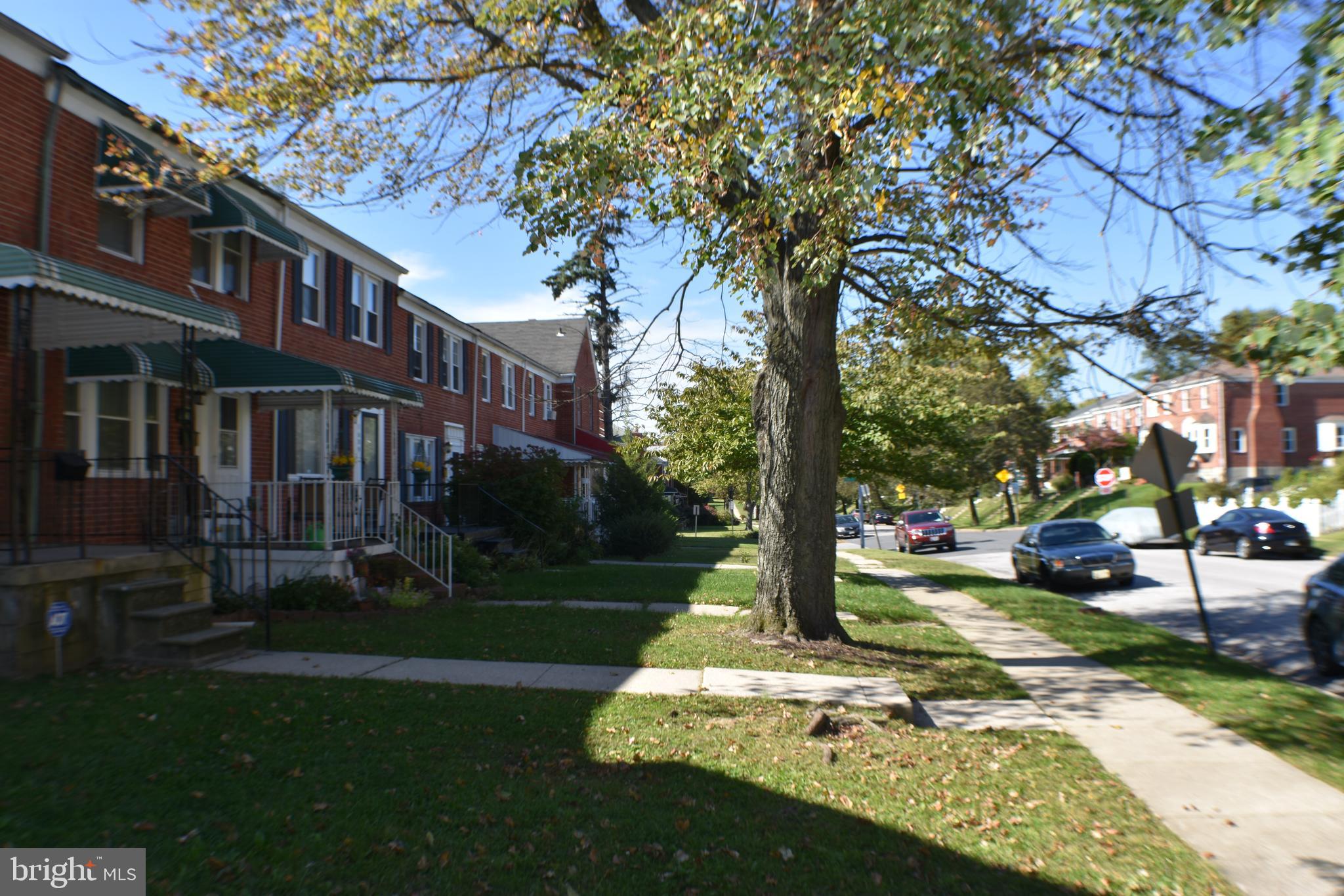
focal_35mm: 40
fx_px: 1512
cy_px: 448
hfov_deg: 47.9
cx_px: 672
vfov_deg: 33.0
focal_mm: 27
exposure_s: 1/200
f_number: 7.1
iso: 100
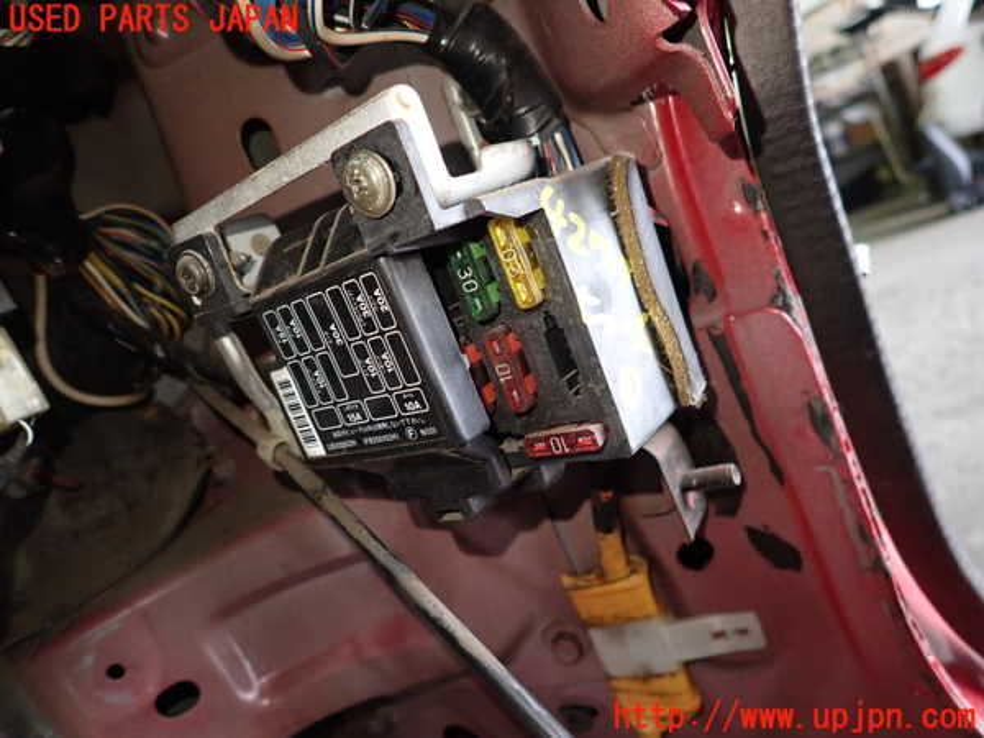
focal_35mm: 25
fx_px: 711
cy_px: 369
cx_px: 492
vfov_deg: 54.9
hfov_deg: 69.4
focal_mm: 4.5
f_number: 2
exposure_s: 1/30
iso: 250
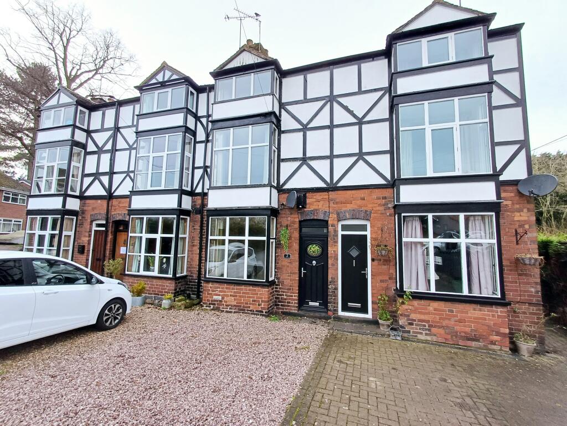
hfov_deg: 94.5
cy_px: 213
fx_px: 262
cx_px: 284
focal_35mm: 16
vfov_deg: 78.1
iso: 40
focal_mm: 1.64
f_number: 2.2
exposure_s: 1/217
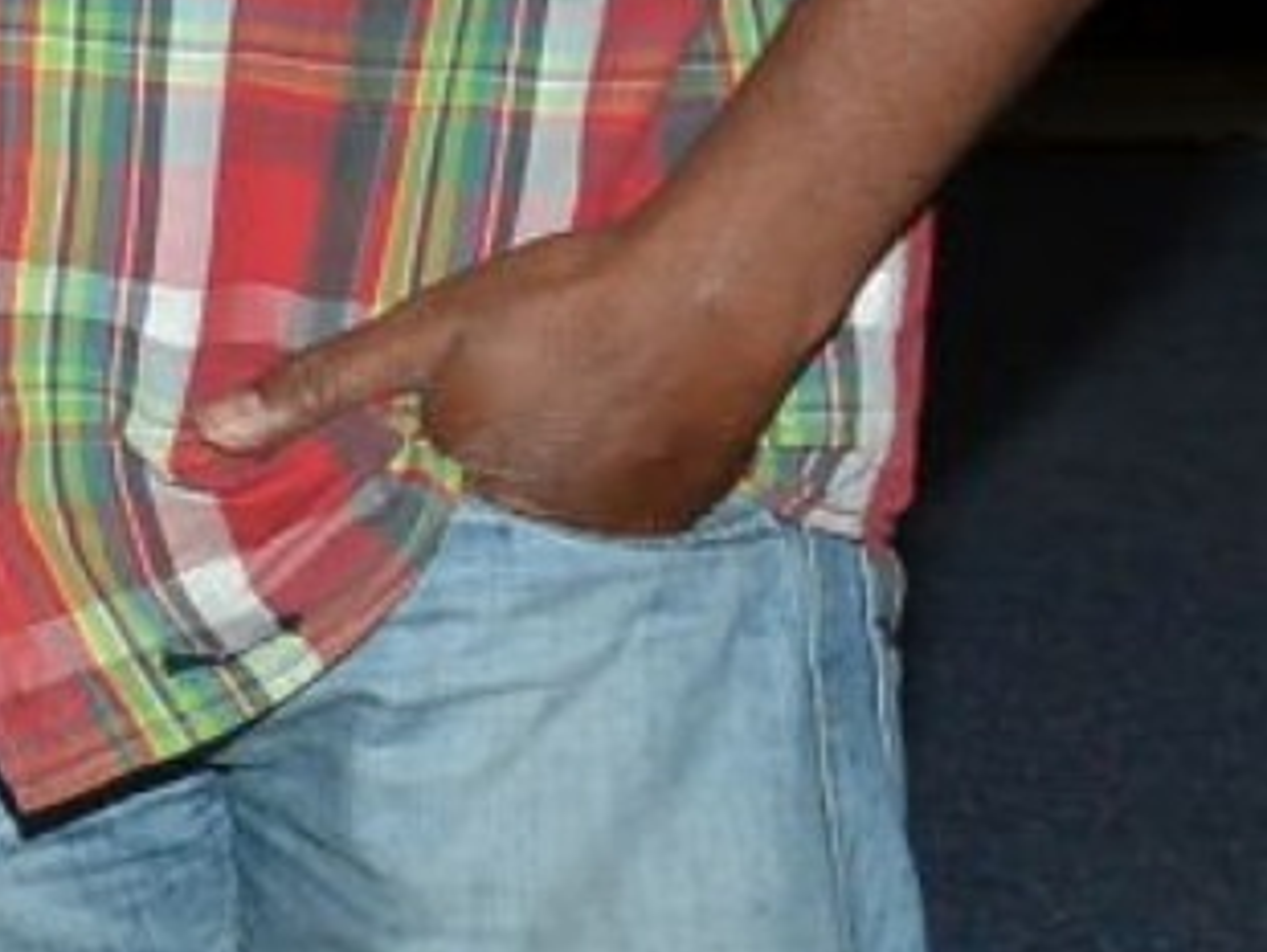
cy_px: -548
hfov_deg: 6.7
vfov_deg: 5.8
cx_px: -3163
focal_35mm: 252
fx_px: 9231
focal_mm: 24
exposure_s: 1/125
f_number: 6.3
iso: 400
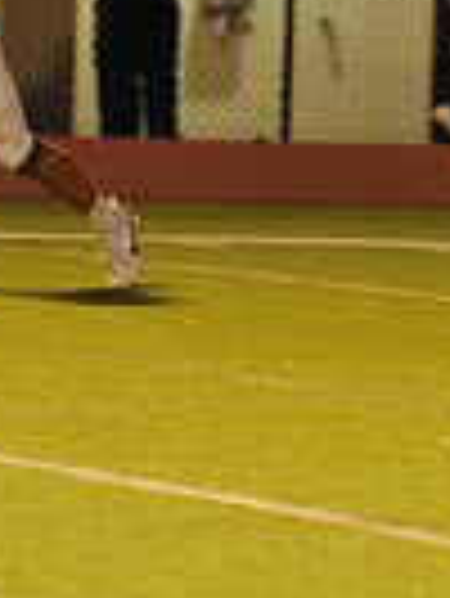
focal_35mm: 838
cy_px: -31
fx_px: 14502
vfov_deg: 2.4
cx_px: 878
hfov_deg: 1.8
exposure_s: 1/160
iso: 3200
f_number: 5.6
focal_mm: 200
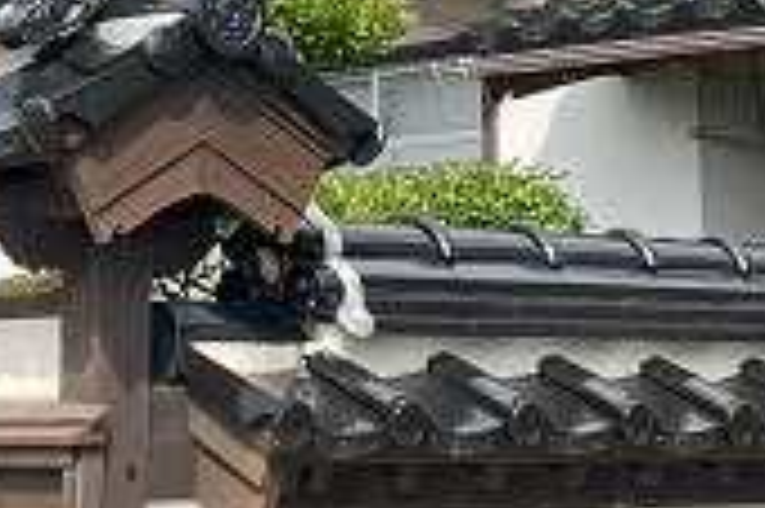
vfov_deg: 9.7
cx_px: 369
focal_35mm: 137
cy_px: -292
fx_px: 2908
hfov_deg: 15.0
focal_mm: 3.99
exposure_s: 1/631
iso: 32
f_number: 1.8
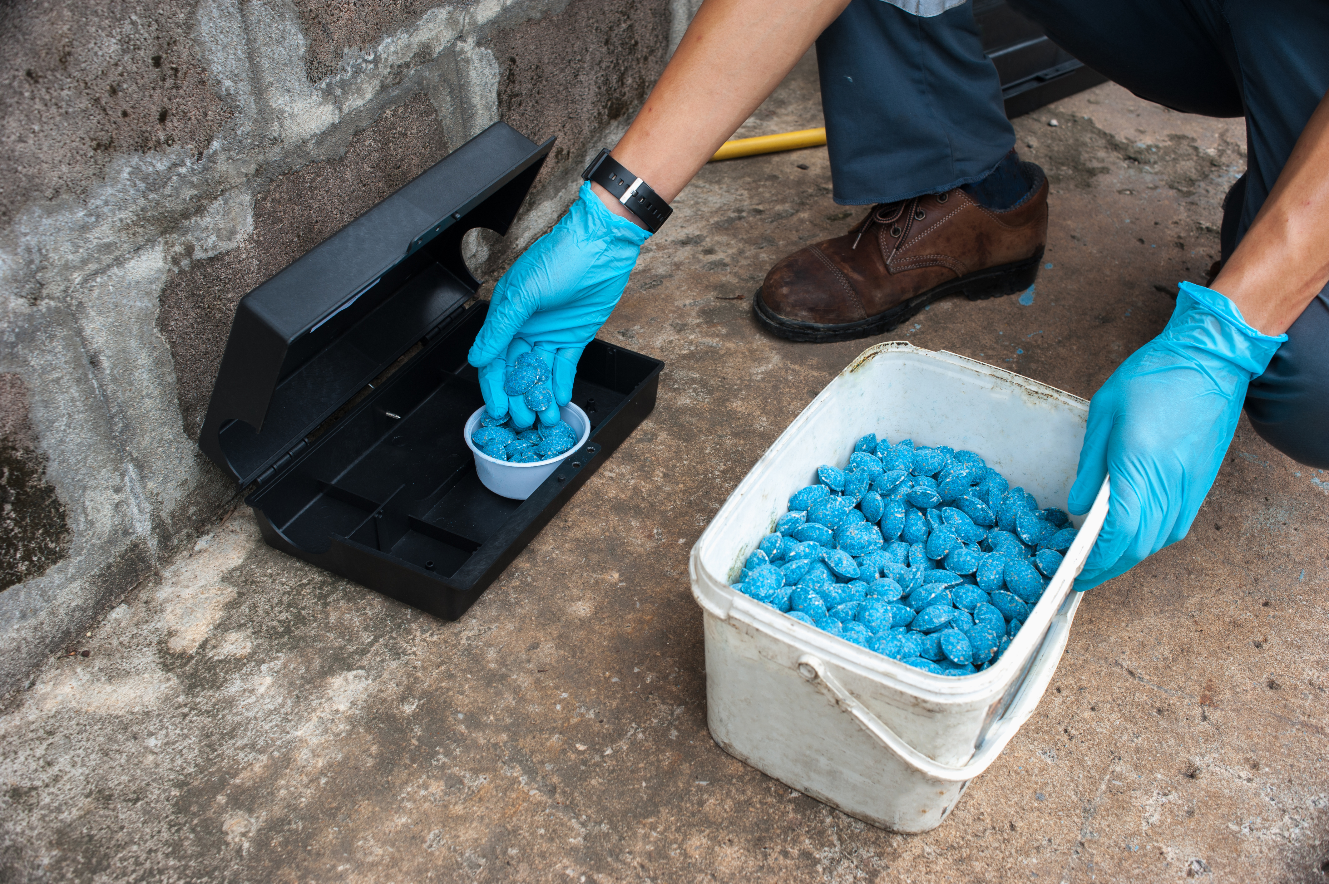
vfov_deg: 37.8
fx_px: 1291
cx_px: 664
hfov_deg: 54.5
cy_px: 442
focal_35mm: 35
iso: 100
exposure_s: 1/80
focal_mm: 35
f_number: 8
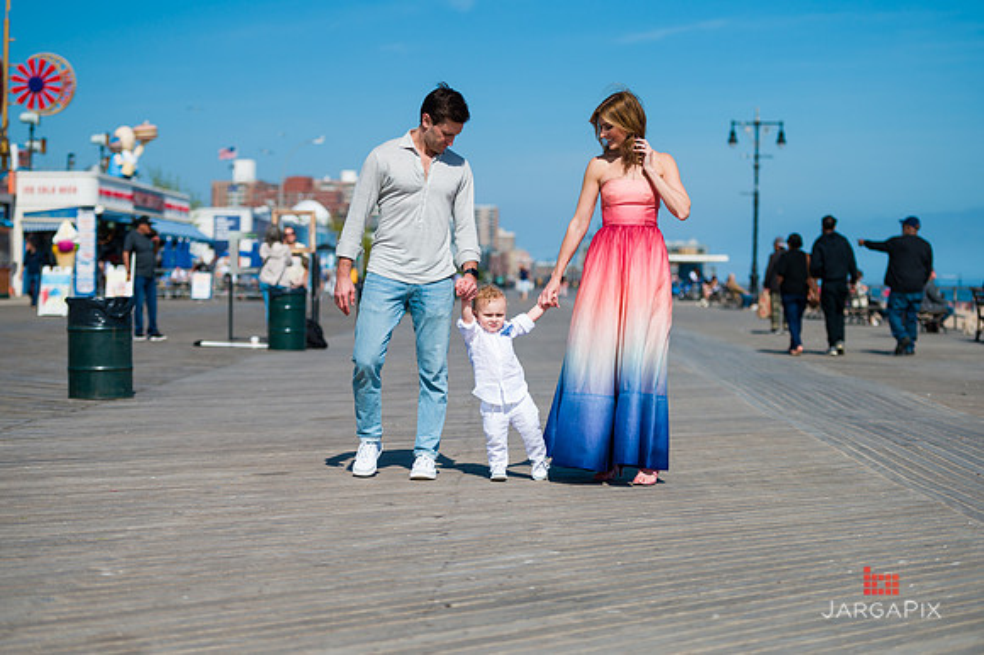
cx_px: 492
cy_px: 328
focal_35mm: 82
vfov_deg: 16.6
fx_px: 2240
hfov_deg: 24.8
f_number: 3.2
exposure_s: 1/6400
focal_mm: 82
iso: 200
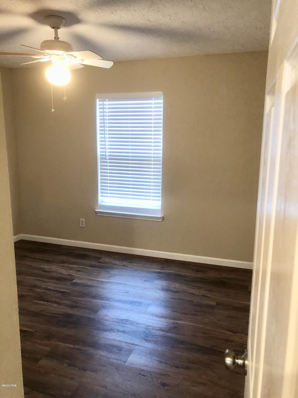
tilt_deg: -11.2
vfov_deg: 63.4
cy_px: 199
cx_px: 149
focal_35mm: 28
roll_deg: +0.7
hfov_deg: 49.7
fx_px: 321
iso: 80
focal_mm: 3.99
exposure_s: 1/15
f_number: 1.8
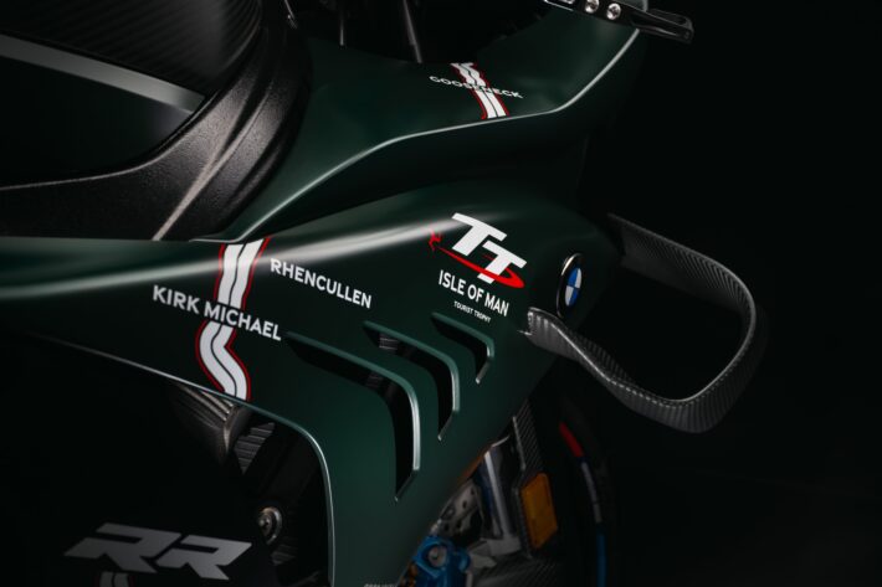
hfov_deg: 37.5
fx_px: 1298
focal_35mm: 53
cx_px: 441
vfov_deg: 25.5
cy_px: 294
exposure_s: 6
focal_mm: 53
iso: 100
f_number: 8
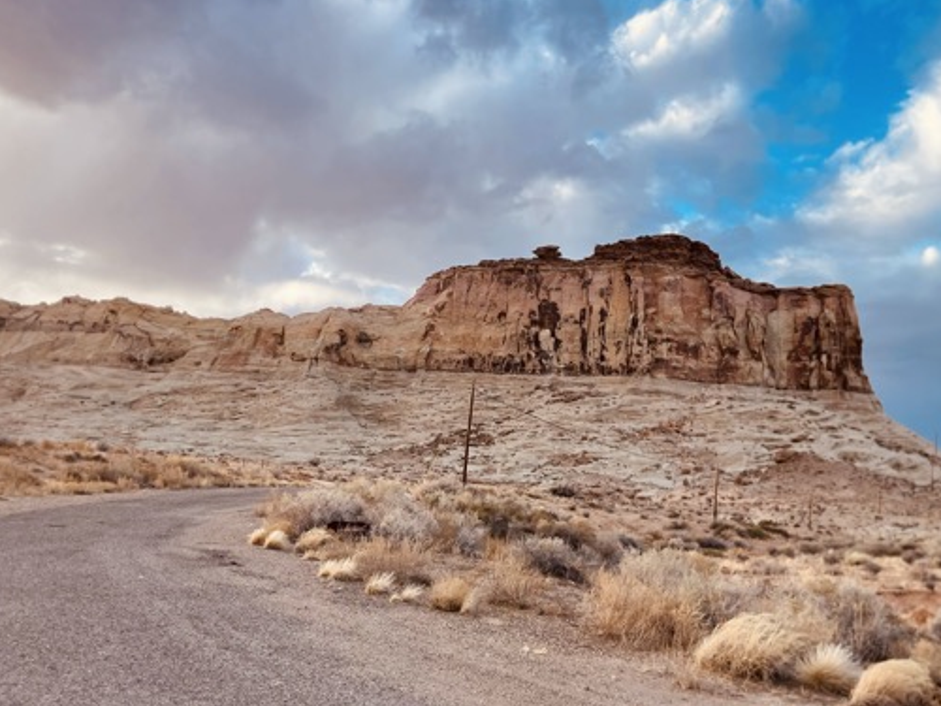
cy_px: 407
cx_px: 493
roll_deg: -2.9
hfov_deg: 56.8
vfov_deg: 44.0
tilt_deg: +4.0
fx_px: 870
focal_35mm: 32
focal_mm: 5.1
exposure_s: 1/1152
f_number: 1.6
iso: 32
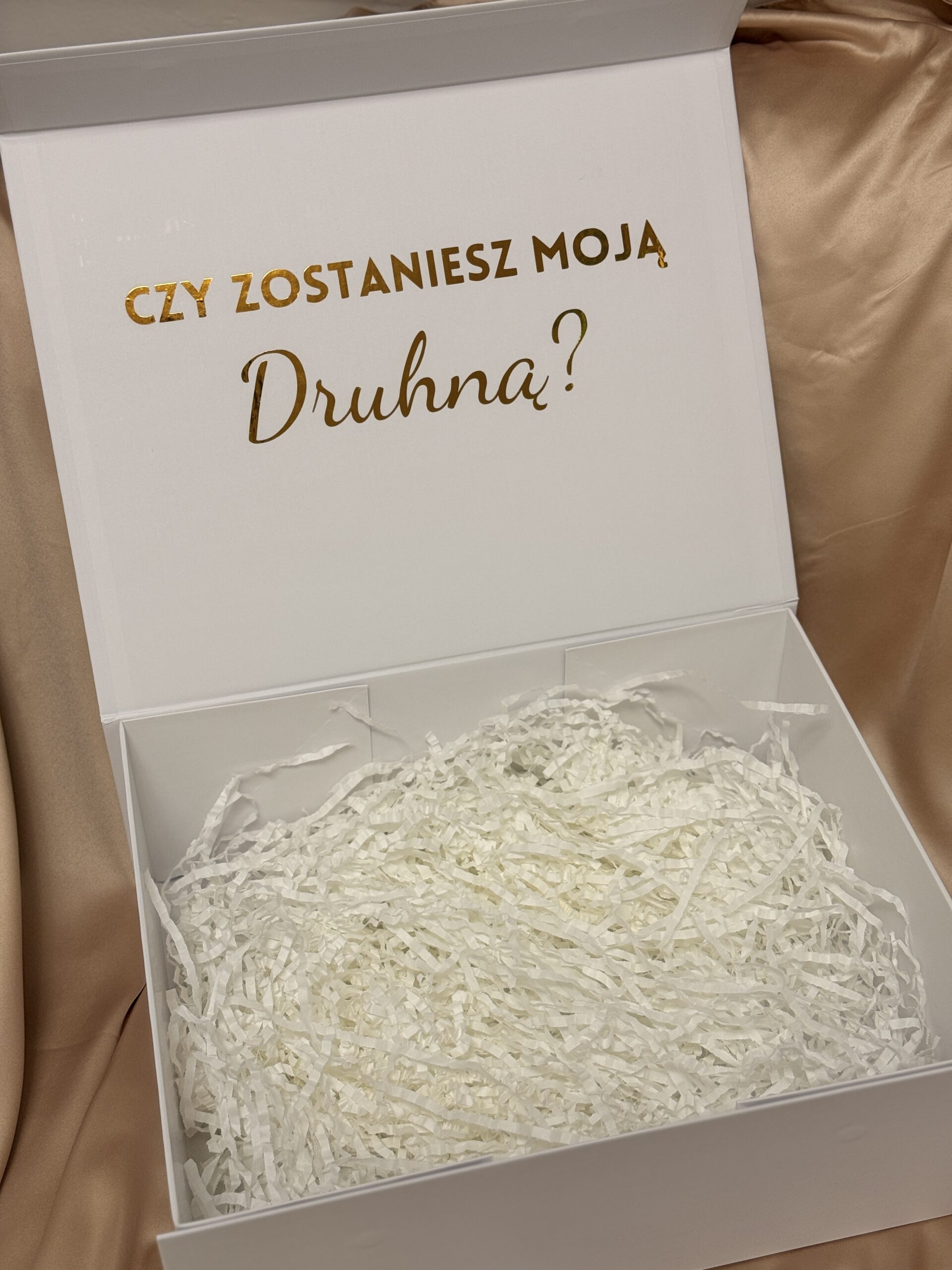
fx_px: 1760
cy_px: 635
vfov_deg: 39.7
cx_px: 476
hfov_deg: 30.3
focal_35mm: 48
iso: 50
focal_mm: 6.76
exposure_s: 1/50
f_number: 1.78
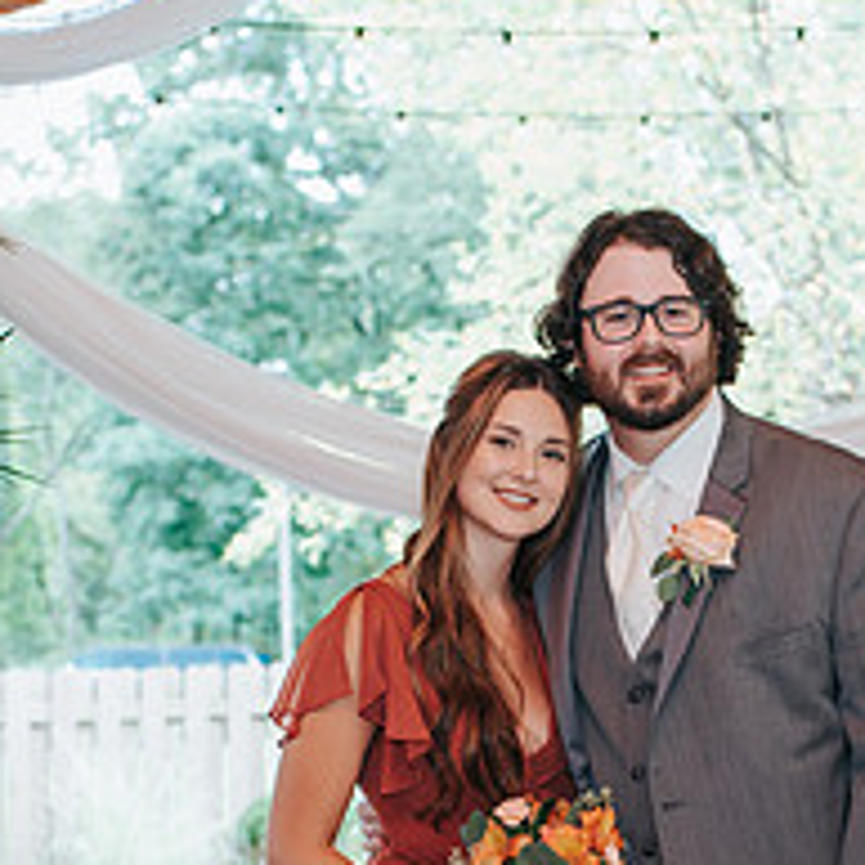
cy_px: 874
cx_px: 596
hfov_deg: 16.5
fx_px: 2968
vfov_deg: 16.2
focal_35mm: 105
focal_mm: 35
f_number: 3.2
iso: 400
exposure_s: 1/200
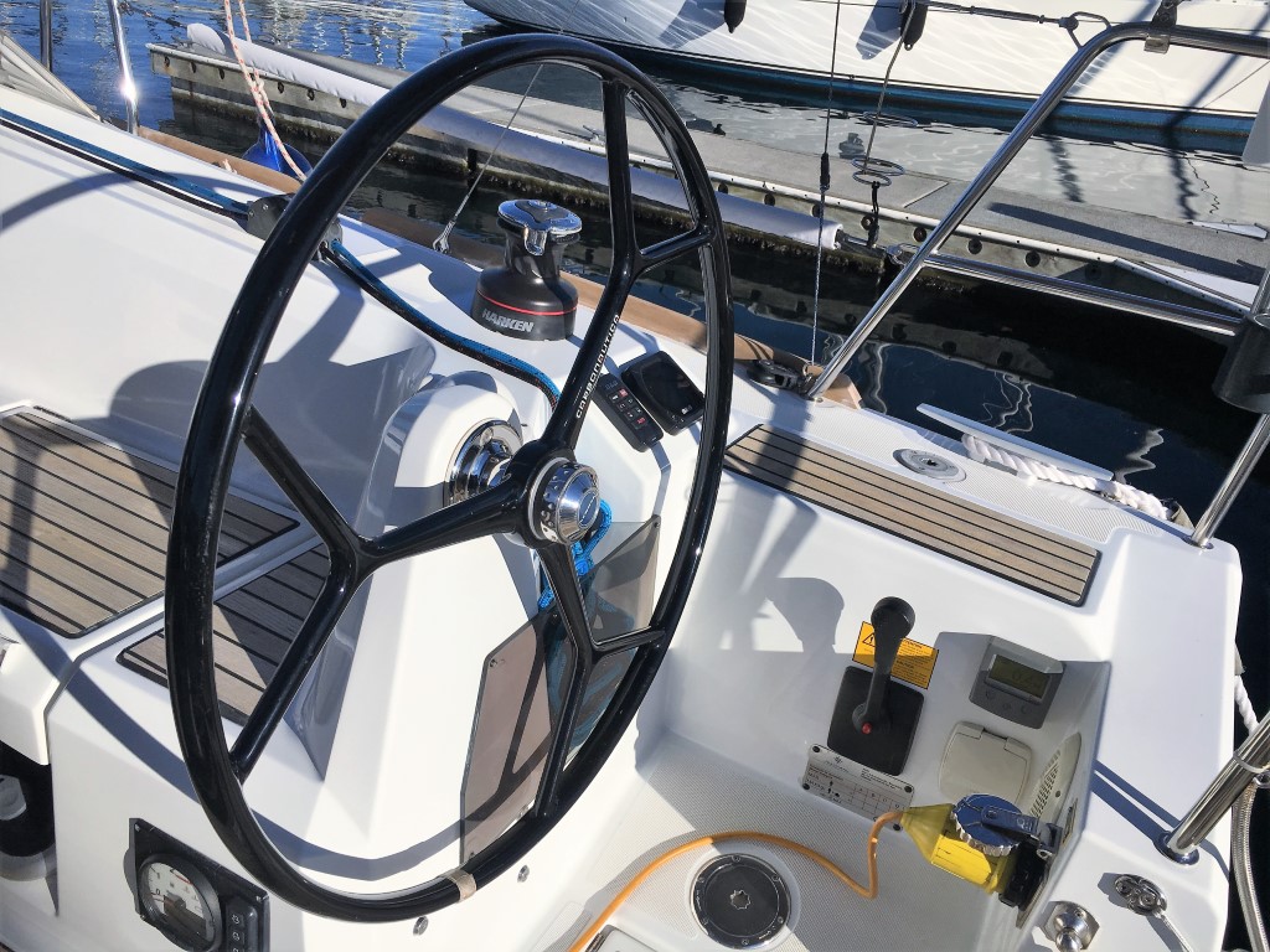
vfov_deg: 48.2
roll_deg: -5.0
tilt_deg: -28.8
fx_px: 1064
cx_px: 635
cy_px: 476
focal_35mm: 29
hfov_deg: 61.7
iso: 25
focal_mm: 4.15
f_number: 2.2
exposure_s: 1/3344
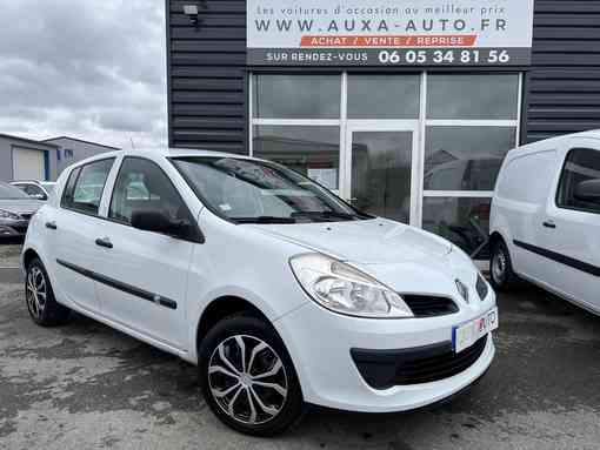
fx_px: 451
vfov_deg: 53.1
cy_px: 225
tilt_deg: -5.5
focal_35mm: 26
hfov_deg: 67.3
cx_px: 300
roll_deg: -0.9
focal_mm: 5.7
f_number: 1.5
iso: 50
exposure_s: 1/982
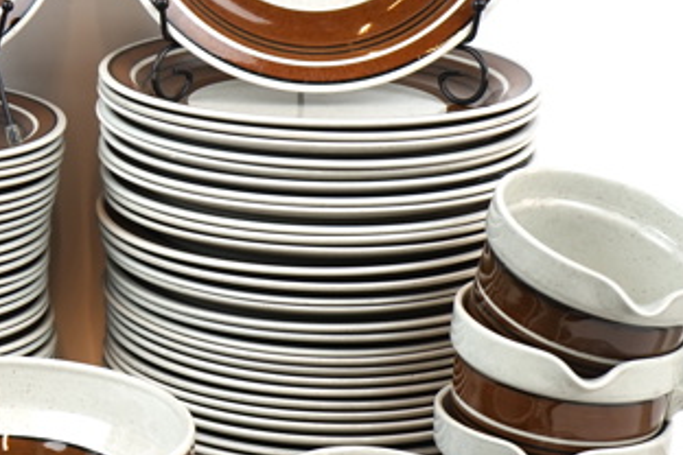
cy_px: 260
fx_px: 2295
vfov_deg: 11.3
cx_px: -55
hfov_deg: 16.5
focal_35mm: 121
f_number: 4.5
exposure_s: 1/30
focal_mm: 42
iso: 50
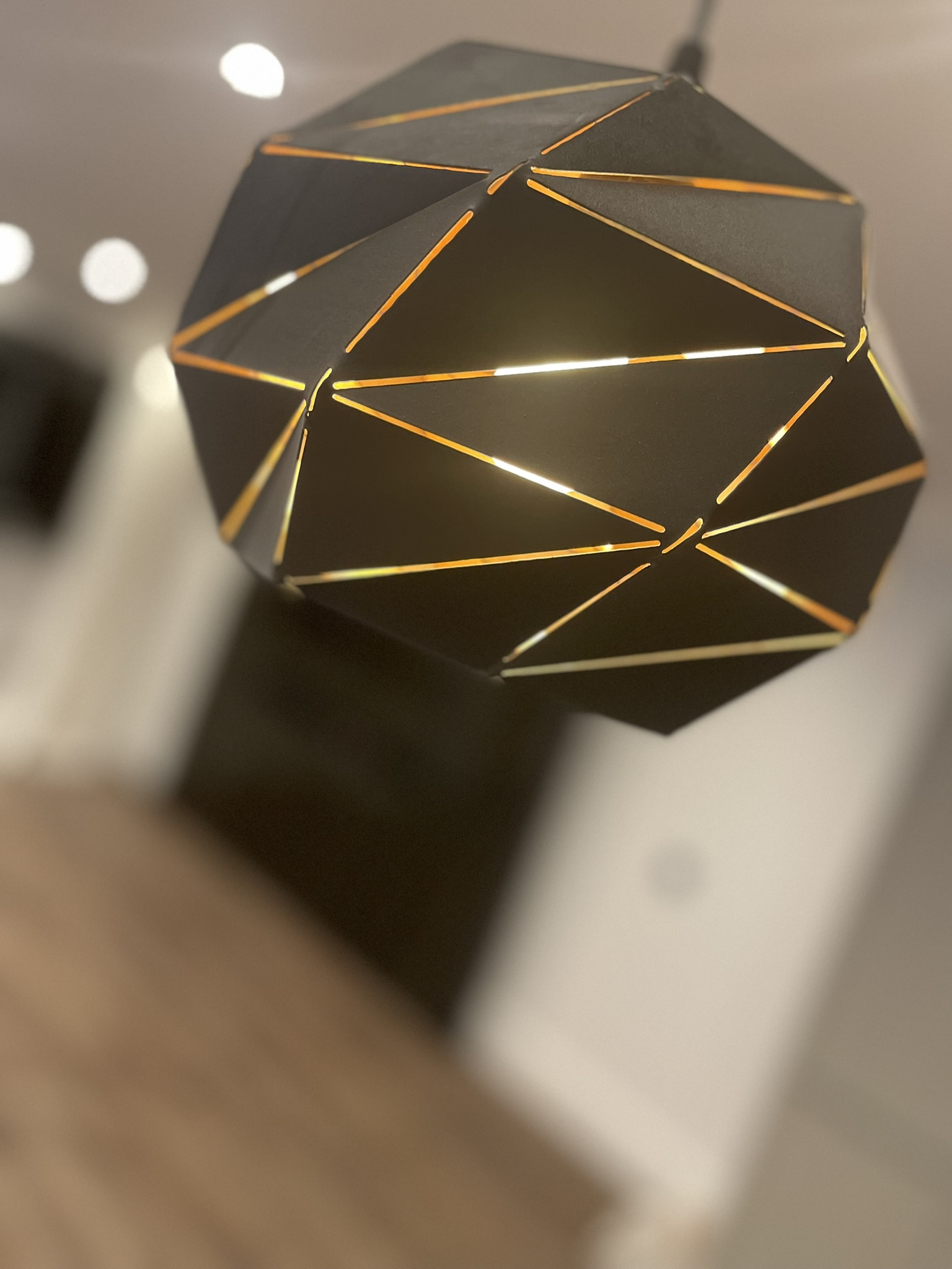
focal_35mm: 26
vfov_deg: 67.3
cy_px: 634
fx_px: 953
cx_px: 476
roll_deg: -20.5
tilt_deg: -5.6
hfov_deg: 53.1
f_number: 1.6
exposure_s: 1/33
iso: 500
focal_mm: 5.1
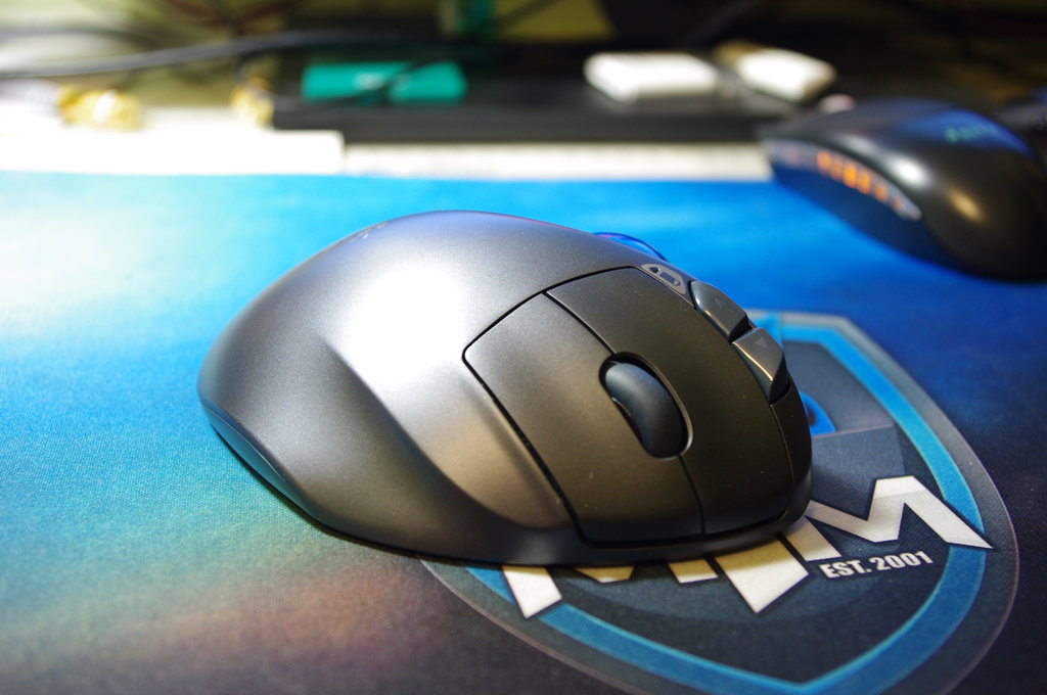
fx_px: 1423
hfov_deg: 40.4
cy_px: 348
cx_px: 524
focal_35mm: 49
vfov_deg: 27.5
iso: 400
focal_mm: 32.5
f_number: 4
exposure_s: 1/6
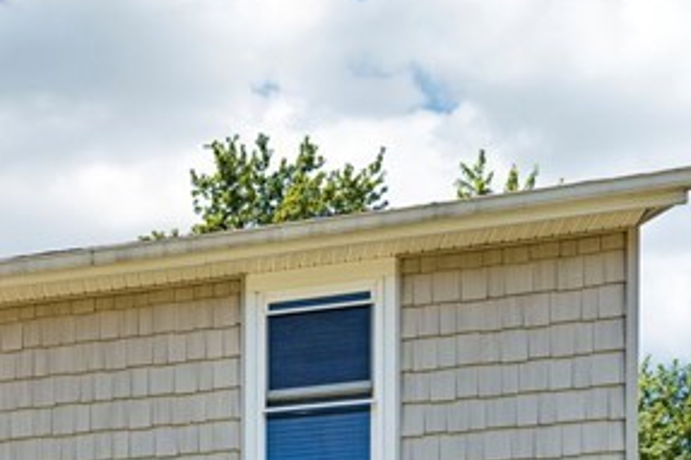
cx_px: -43
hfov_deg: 33.4
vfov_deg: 19.2
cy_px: 835
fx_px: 1017
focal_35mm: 53
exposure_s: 1/250
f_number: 8
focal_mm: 14
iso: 200
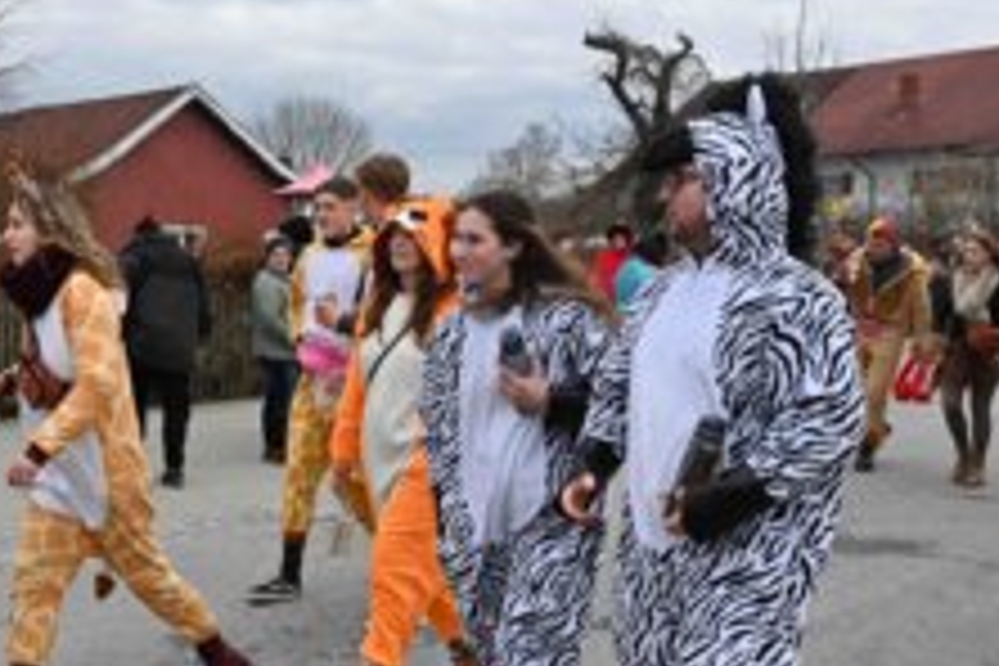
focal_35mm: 55
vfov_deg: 24.4
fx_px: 1523
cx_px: 256
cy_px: 490
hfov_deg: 35.5
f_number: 10
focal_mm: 30.5
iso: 2500
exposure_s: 1/1250
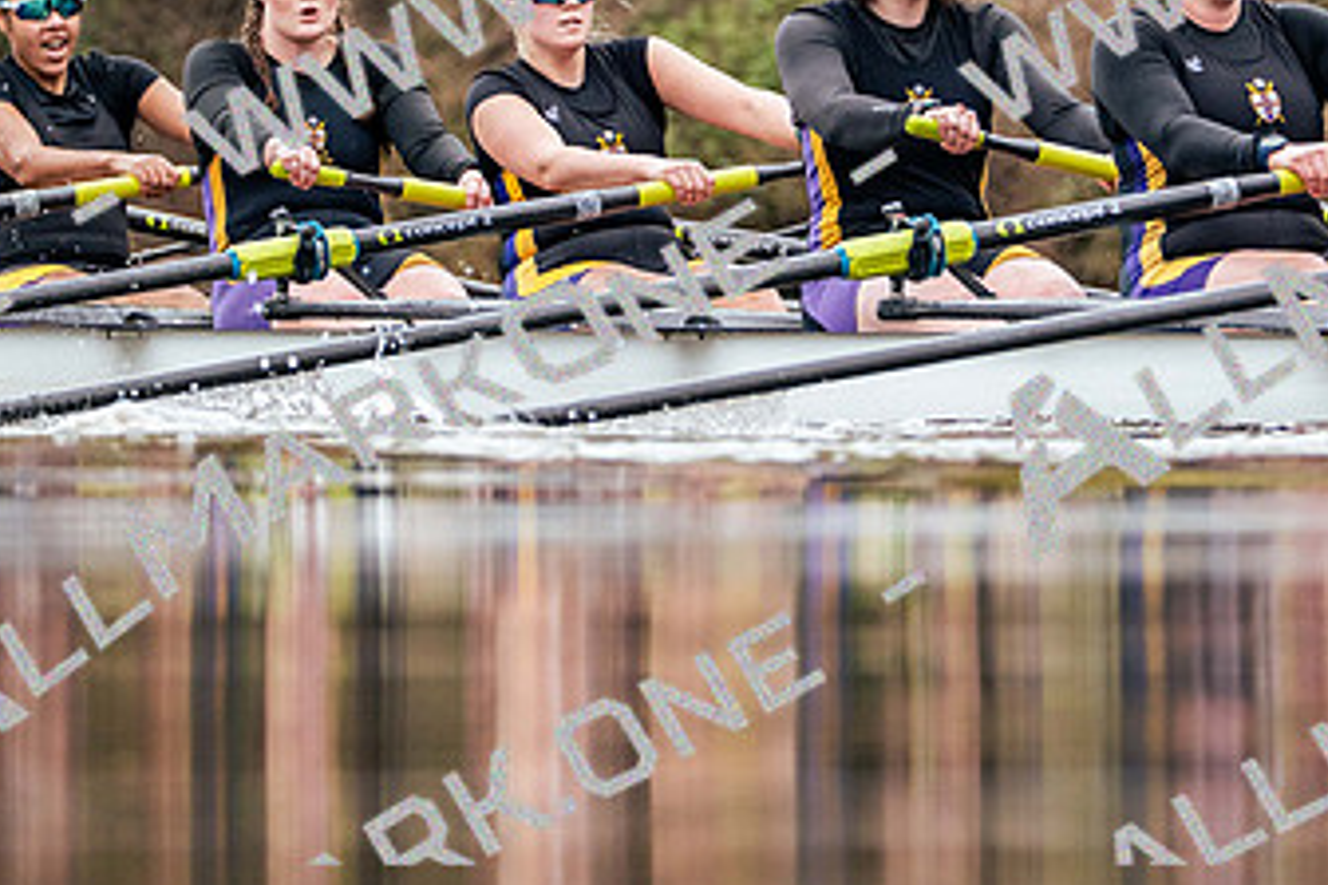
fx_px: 23238
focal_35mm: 630
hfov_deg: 3.3
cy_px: 188
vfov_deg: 2.2
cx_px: 672
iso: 2500
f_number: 6.3
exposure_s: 1/2000
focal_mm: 365
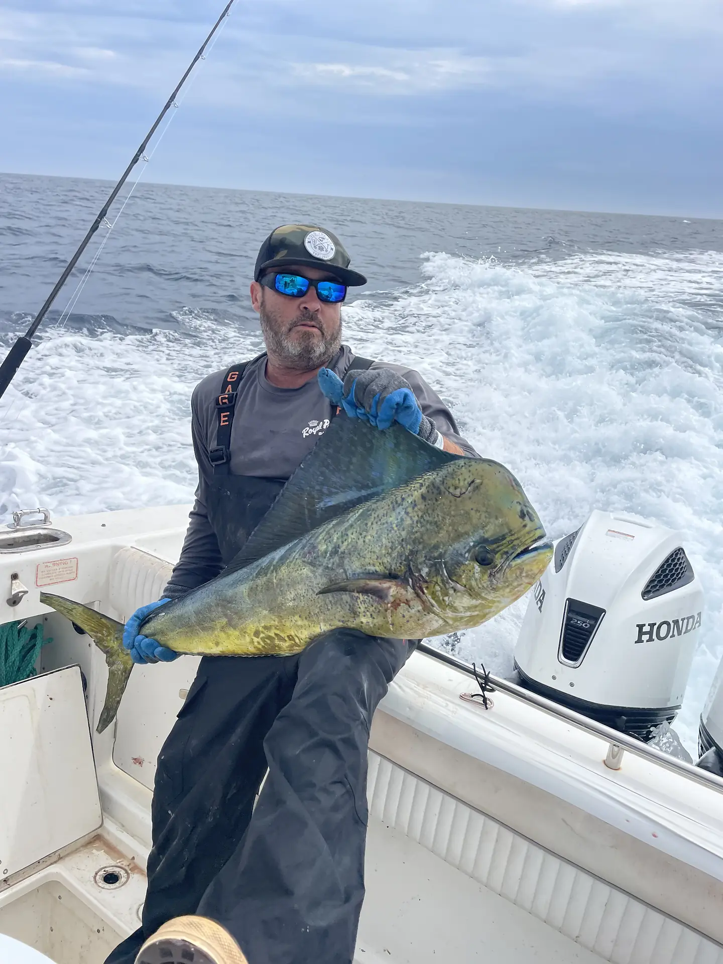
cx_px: 362
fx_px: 724
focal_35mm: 26
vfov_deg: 67.3
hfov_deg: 53.1
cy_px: 482
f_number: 1.6
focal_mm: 4.2
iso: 32
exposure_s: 1/4651
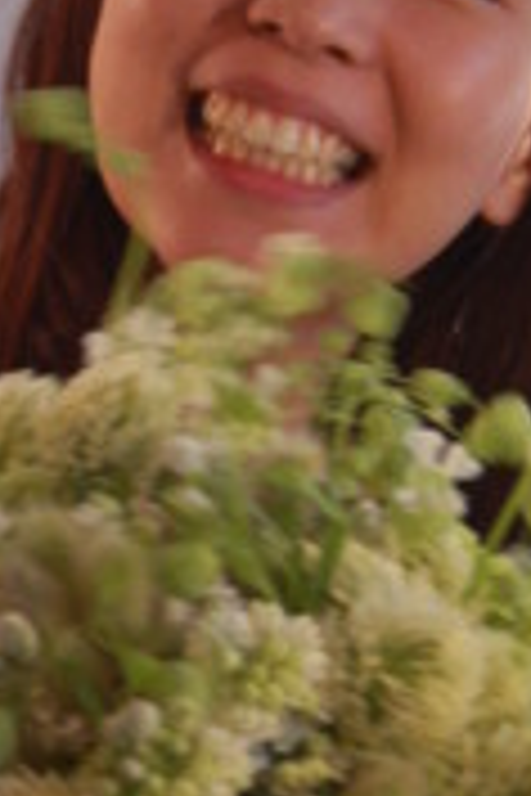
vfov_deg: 10.4
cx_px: 236
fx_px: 4380
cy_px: 445
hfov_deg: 6.9
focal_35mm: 198
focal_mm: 52
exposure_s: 1/30
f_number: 4.5
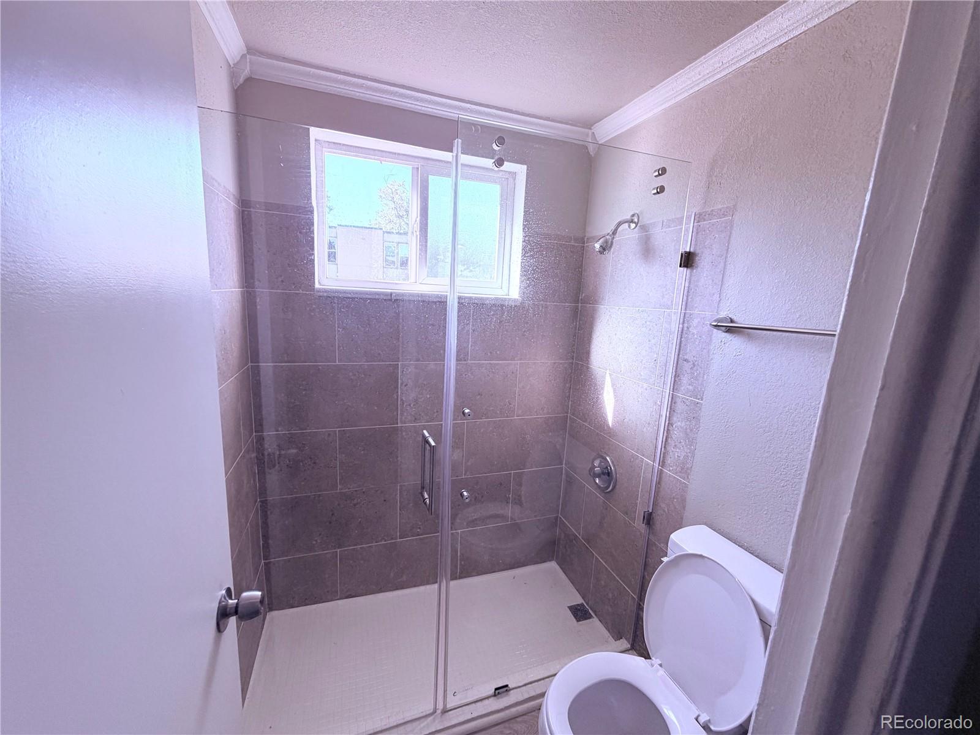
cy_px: 368
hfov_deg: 102.1
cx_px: 490
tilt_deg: -9.9
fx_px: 396
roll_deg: -3.2
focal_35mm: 14
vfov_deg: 85.7
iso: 125
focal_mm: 2.22
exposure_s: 1/121
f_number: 2.2
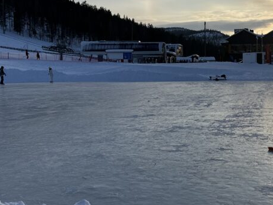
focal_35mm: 54
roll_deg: +0.6
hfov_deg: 34.9
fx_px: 426
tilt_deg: -7.3
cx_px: 200
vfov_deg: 27.0
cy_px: 108
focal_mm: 6.86
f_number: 1.78
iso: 80
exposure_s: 1/7042
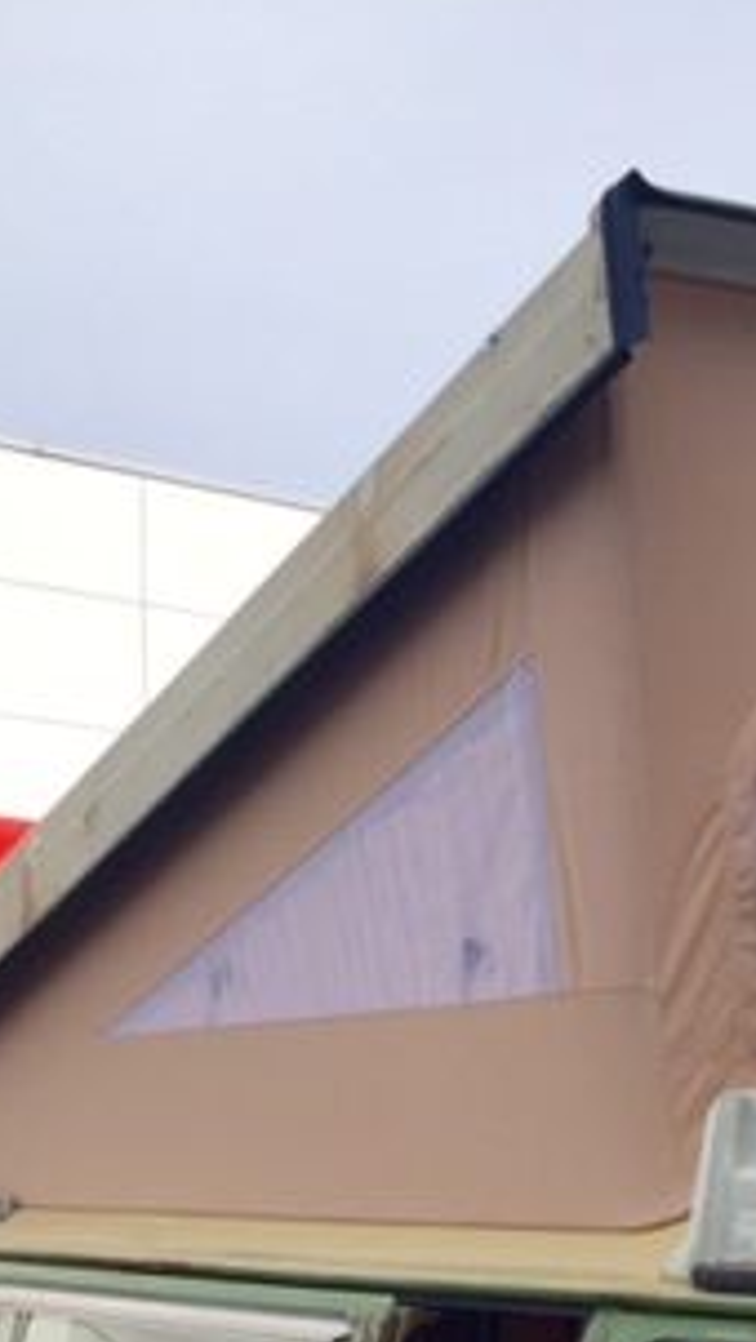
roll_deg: -1.2
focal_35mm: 67
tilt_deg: -5.6
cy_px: 1400
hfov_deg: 17.8
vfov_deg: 29.0
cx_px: 618
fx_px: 2386
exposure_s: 1/1522
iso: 32
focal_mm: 4.15
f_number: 2.2
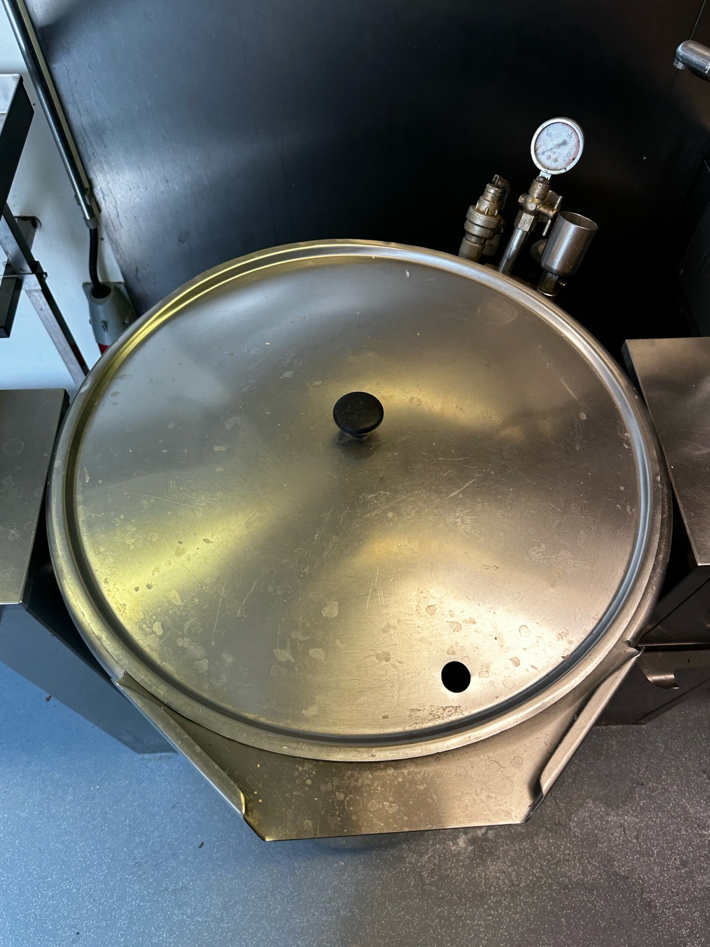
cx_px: 363
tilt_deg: -58.6
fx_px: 684
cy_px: 470
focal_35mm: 25
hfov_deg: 54.9
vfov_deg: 69.4
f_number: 1.78
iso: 100
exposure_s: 1/100
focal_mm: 6.86
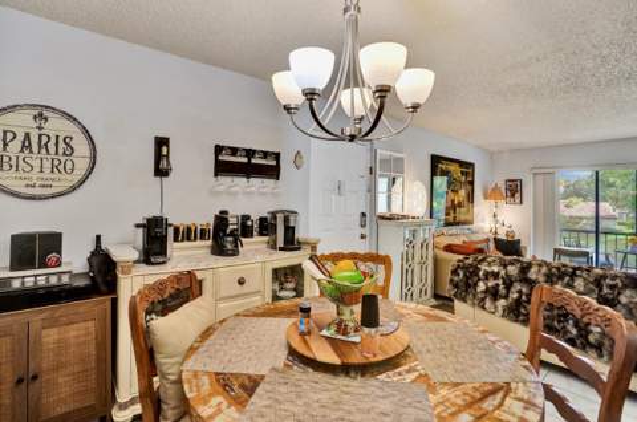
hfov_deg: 96.8
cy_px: 211
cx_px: 318
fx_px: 283
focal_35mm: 16
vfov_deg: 73.5
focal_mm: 16
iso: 800
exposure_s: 1/640
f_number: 2.8
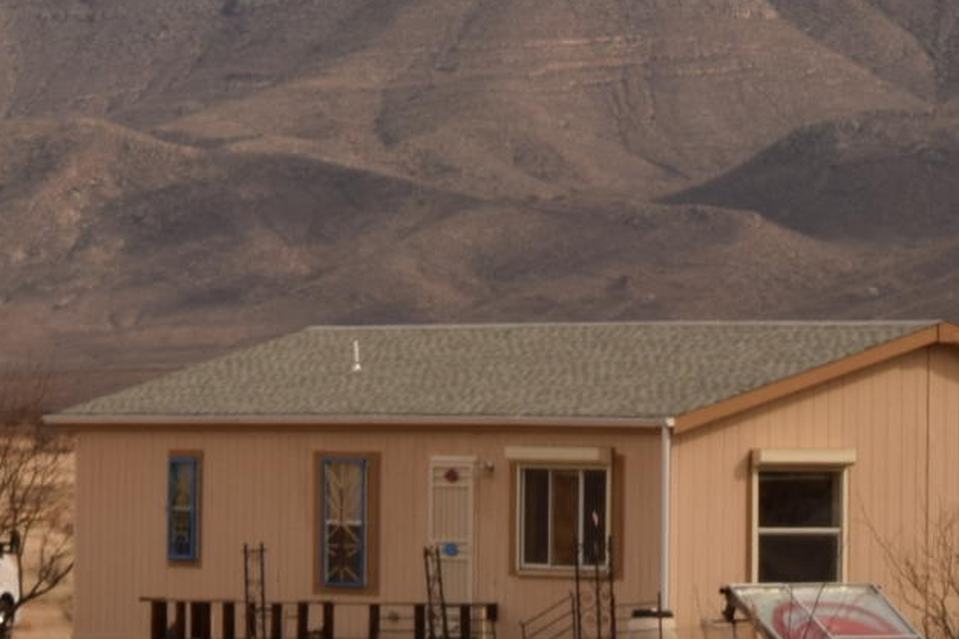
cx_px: 527
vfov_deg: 3.5
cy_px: -202
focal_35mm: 395
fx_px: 10530
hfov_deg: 5.2
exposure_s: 1/80
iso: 100
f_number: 22
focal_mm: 55
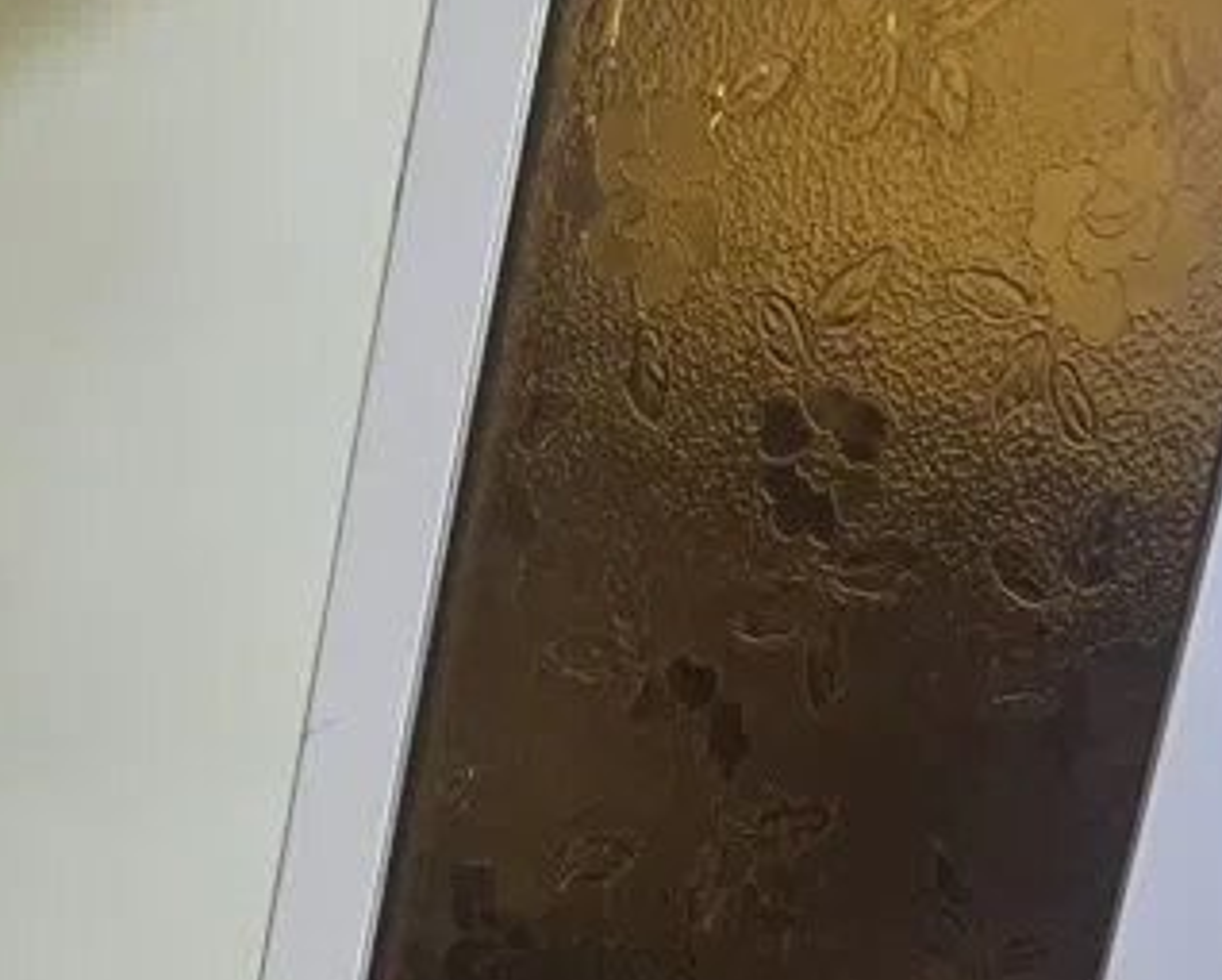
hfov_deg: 36.1
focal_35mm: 51
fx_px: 1846
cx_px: 357
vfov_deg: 29.5
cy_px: 673
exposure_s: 1/33
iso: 400
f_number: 1.6
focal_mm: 5.1
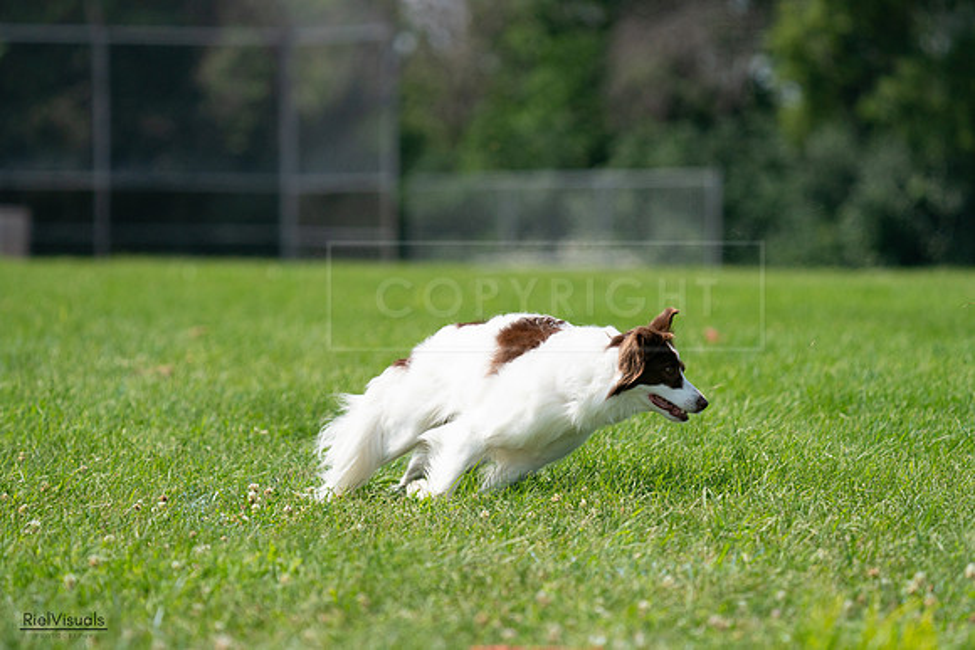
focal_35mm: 306
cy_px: 325
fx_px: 8289
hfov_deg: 6.7
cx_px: 488
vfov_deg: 4.5
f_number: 6.3
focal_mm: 306
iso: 800
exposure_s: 1/4000
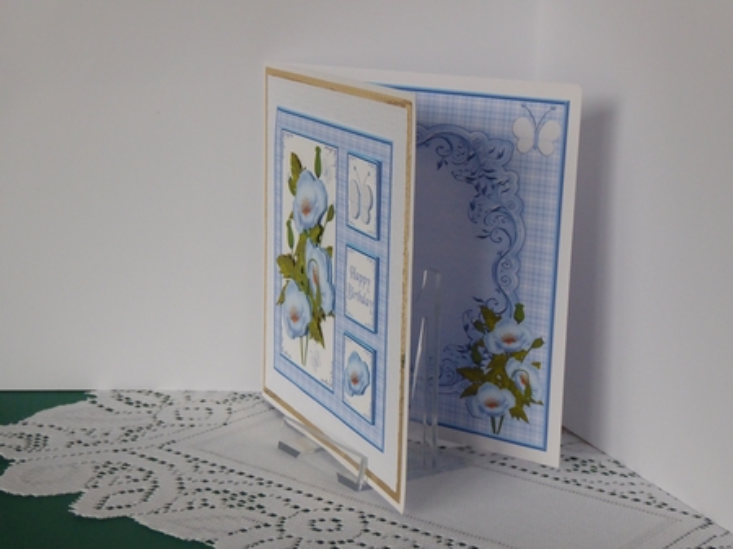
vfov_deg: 21.3
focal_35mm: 69
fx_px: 1460
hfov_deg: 28.2
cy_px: 274
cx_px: 366
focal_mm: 11.7
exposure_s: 1/30
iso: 400
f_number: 4.4
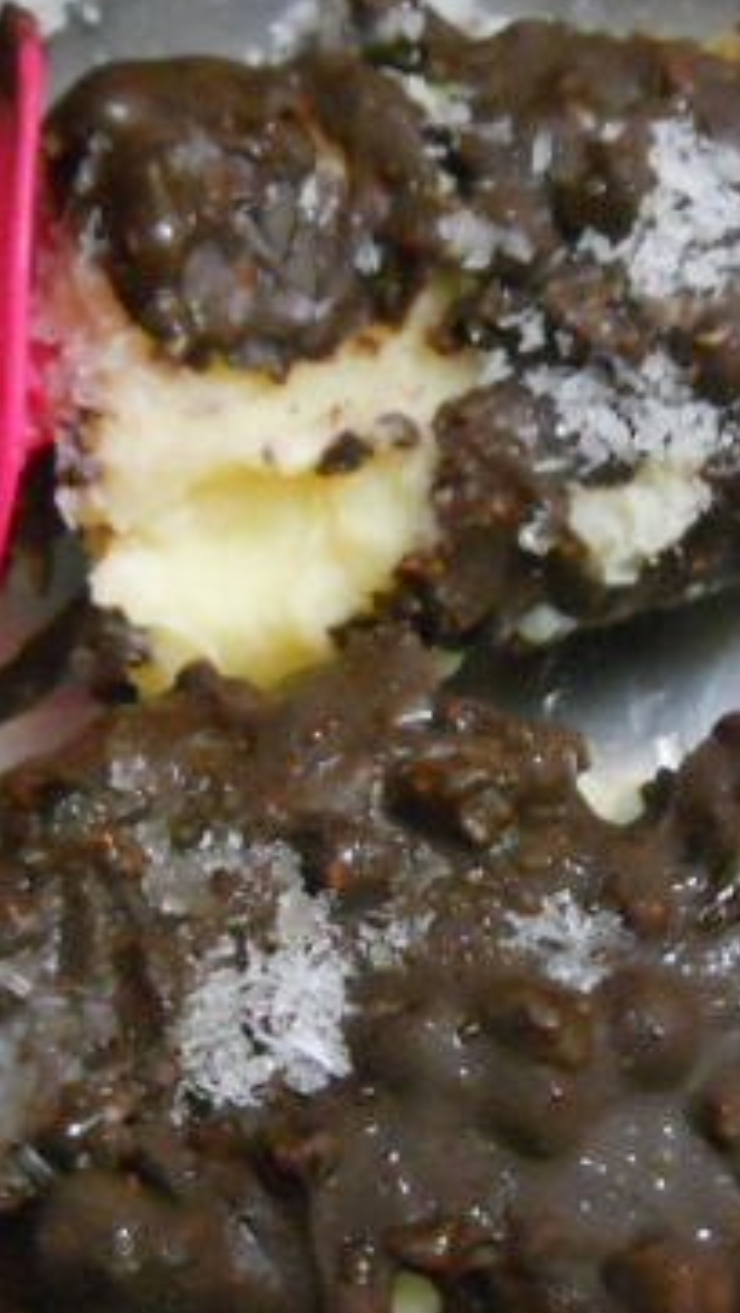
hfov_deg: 15.3
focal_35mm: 79
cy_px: 733
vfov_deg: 26.8
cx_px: 519
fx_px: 2752
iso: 800
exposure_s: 1/3
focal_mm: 6.72
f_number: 3.1
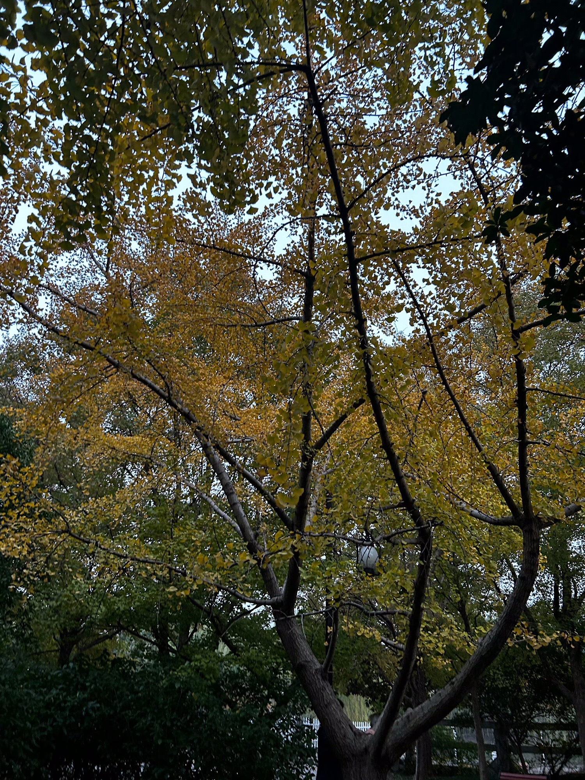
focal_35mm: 26
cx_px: 292
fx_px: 586
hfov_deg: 53.1
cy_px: 390
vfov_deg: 67.3
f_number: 1.5
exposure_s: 1/60
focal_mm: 5.7
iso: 160
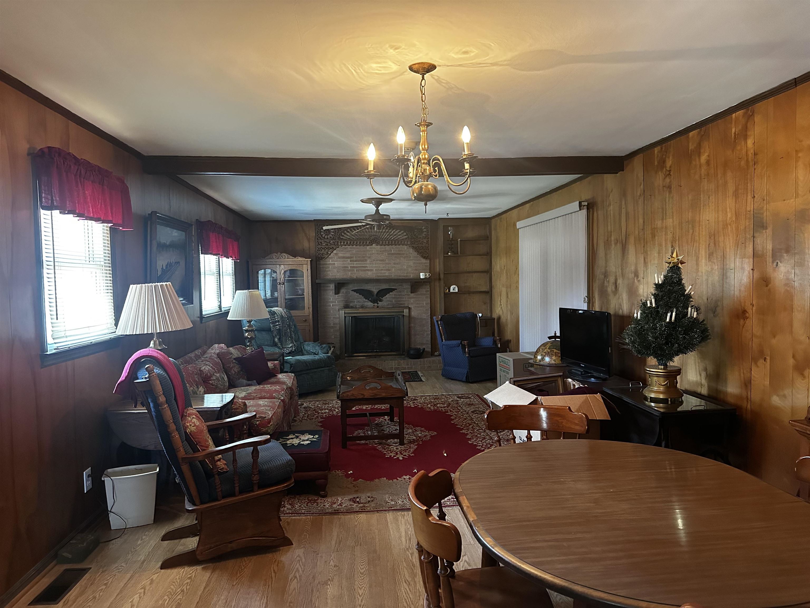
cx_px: 405
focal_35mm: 24
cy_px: 304
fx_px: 562
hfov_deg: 71.6
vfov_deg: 56.8
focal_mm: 6.86
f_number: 1.78
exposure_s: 1/60
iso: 800
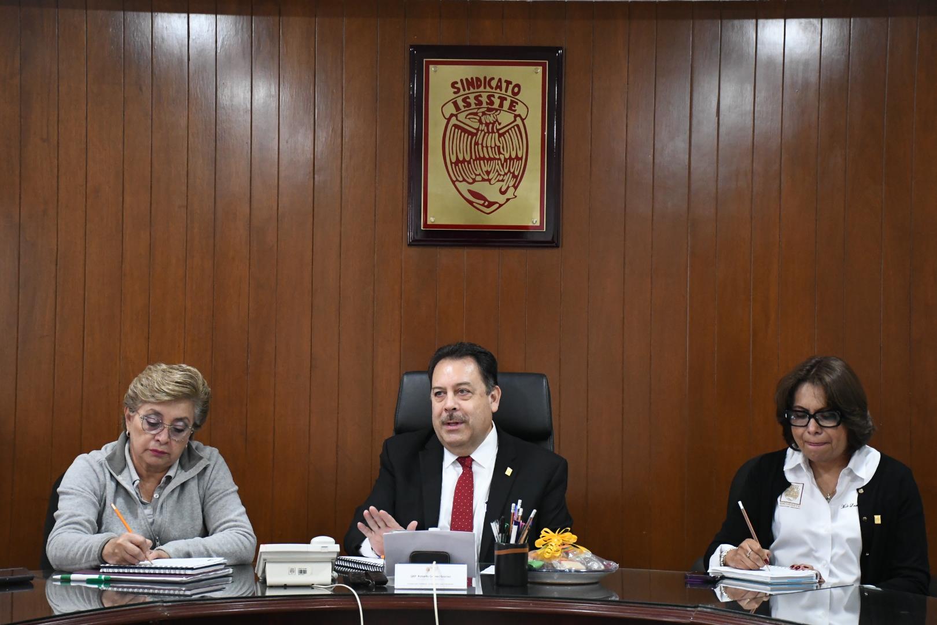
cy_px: 312
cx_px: 468
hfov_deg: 30.1
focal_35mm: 67
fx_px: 1744
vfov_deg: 20.3
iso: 4000
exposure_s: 1/100
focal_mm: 45
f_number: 5
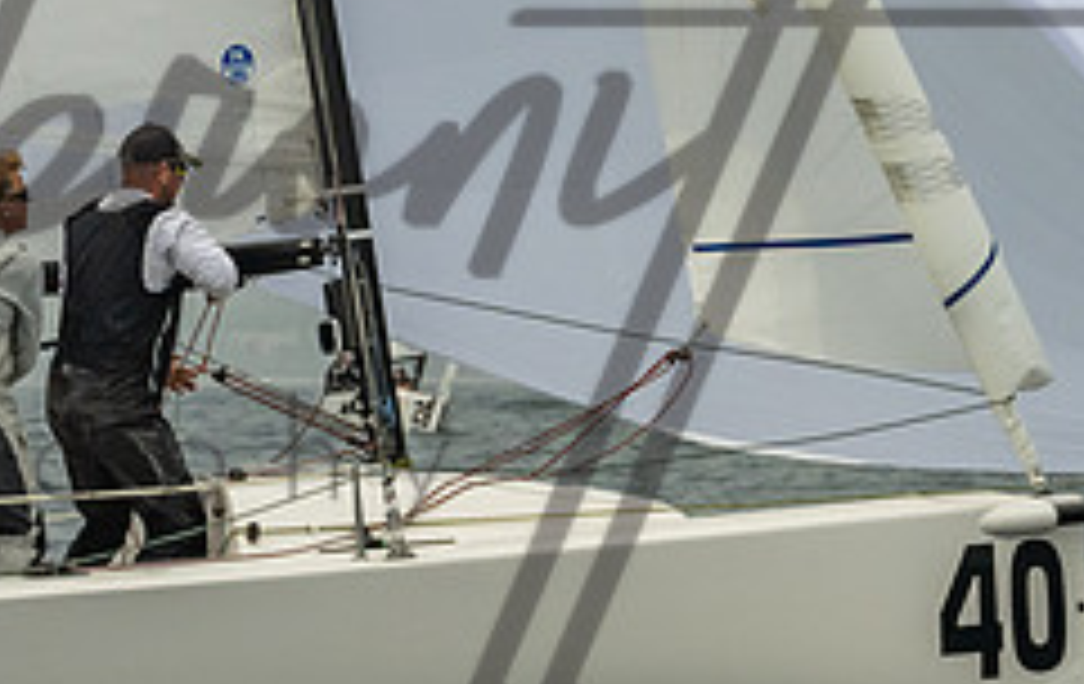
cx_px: 279
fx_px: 9034
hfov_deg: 6.9
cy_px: -29
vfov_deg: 4.3
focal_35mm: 305
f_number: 9
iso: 800
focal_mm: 102
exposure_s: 1/3200
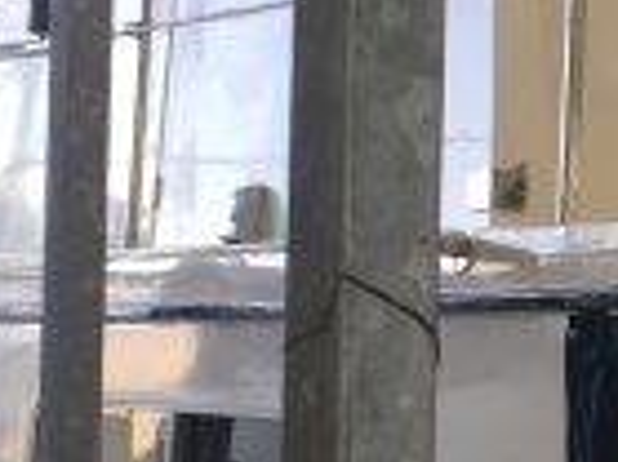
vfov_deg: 8.9
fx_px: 2979
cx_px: 1018
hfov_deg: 11.2
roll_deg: -0.4
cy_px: 320
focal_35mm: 167
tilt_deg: +2.2
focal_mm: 4.15
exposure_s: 1/60
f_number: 2.2
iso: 25
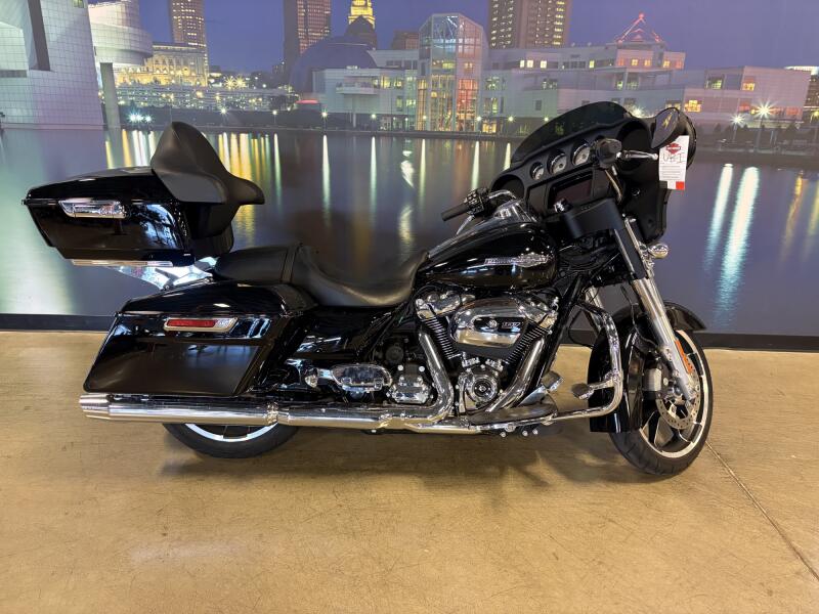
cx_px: 410
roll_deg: -1.3
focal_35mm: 26
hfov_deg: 67.3
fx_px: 615
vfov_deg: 53.1
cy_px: 307
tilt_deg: -19.3
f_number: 1.6
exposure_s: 1/60
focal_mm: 5.96
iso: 320
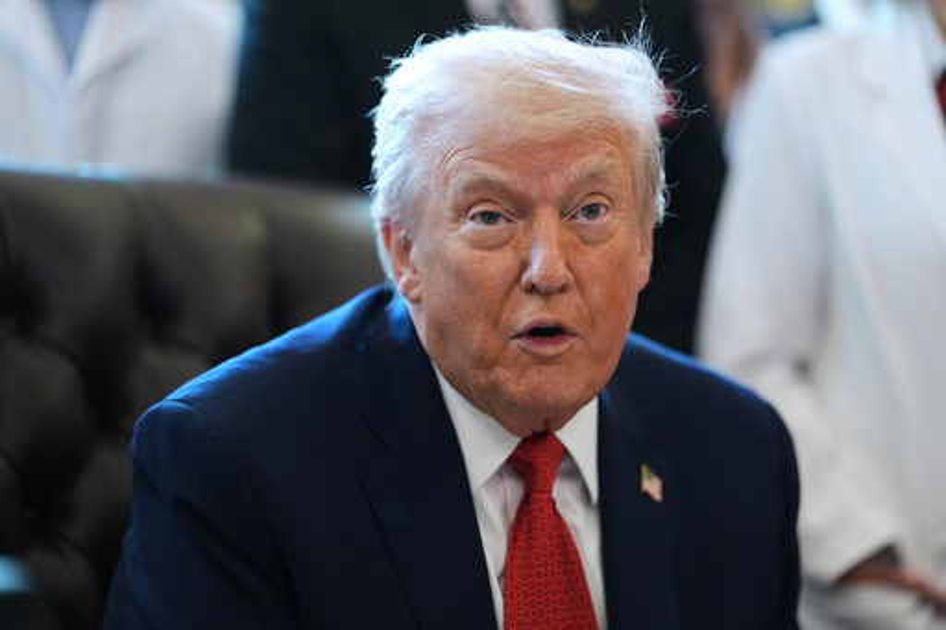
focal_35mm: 127
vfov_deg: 10.8
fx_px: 3336
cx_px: 473
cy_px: 315
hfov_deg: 16.1
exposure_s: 1/250
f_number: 2
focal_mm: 127
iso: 2000
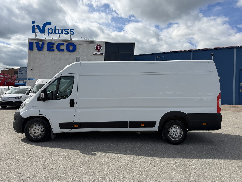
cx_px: 121
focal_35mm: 24
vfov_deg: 56.8
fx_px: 168
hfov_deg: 71.6
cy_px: 91
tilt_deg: +0.1
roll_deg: -2.0
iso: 80
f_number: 1.78
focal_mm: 6.76
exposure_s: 1/5319
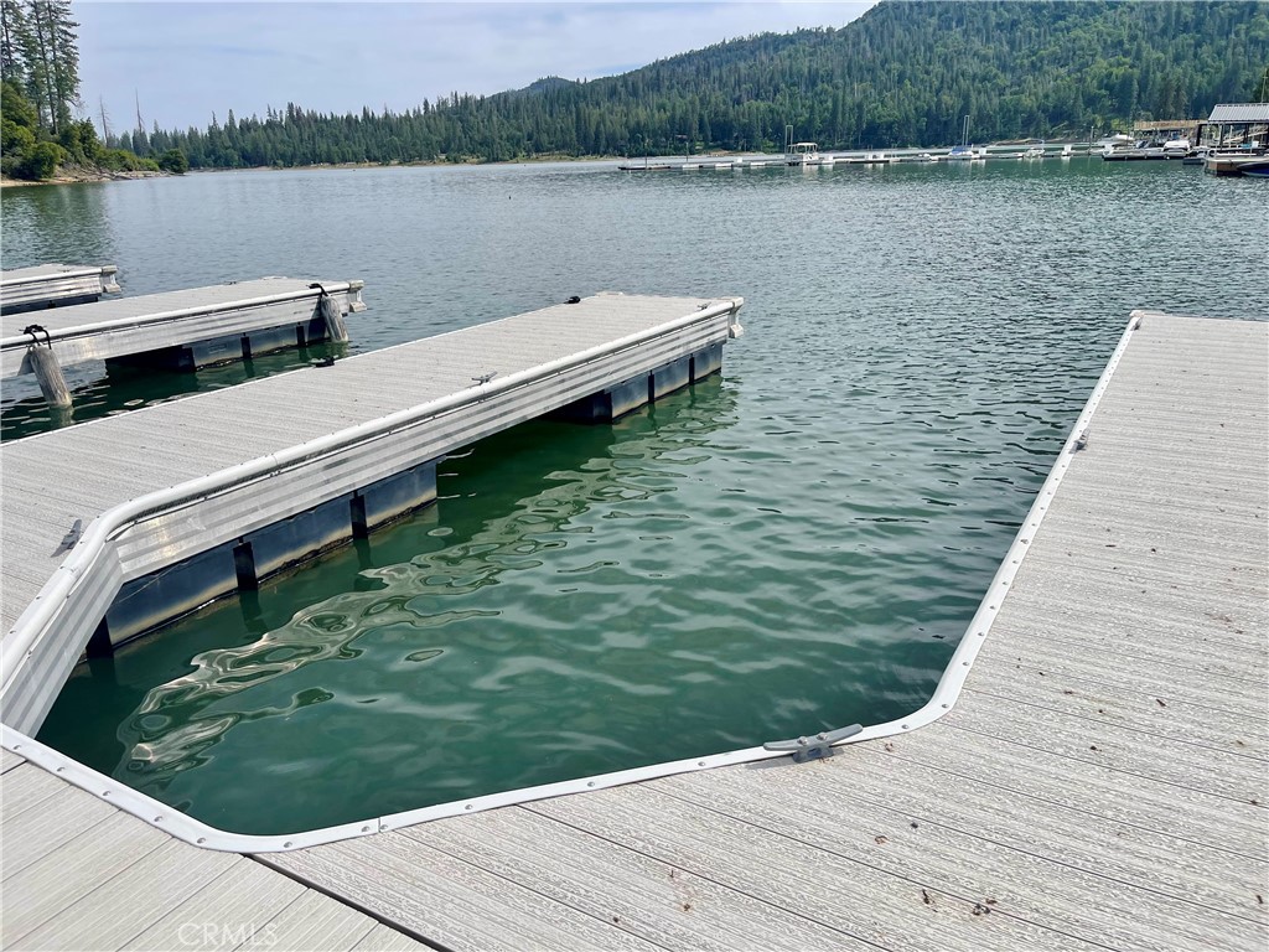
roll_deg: +3.0
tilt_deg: -17.8
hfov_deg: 69.4
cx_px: 634
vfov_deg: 54.9
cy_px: 476
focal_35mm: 25
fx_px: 916
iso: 32
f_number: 1.6
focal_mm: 5.1
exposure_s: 1/5376
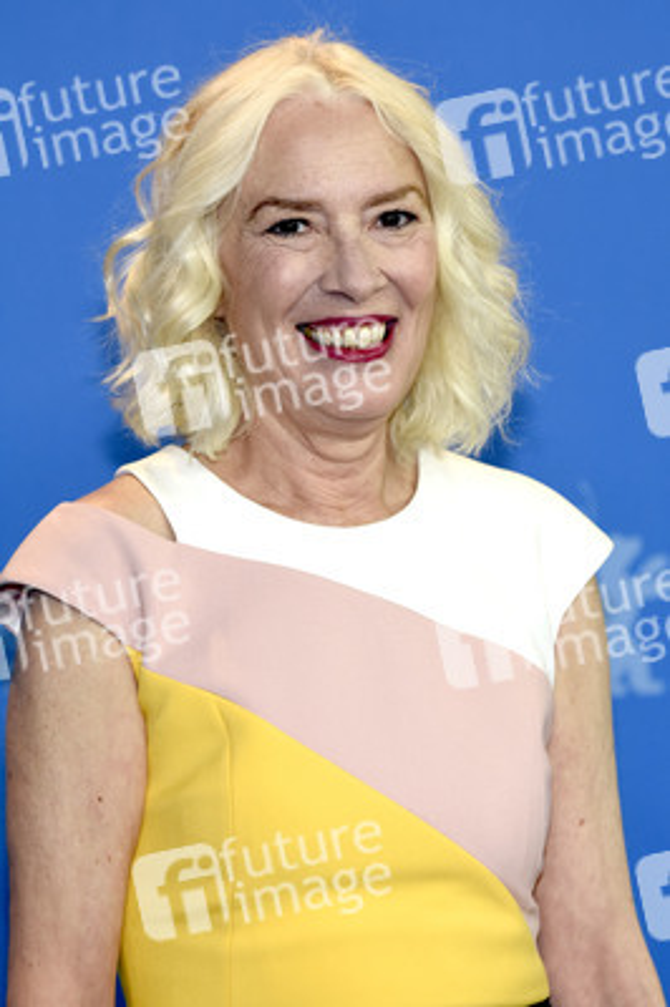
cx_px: 335
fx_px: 5662
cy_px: 504
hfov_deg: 6.8
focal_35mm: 202
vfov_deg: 10.2
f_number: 3.5
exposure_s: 1/400
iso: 640
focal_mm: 135
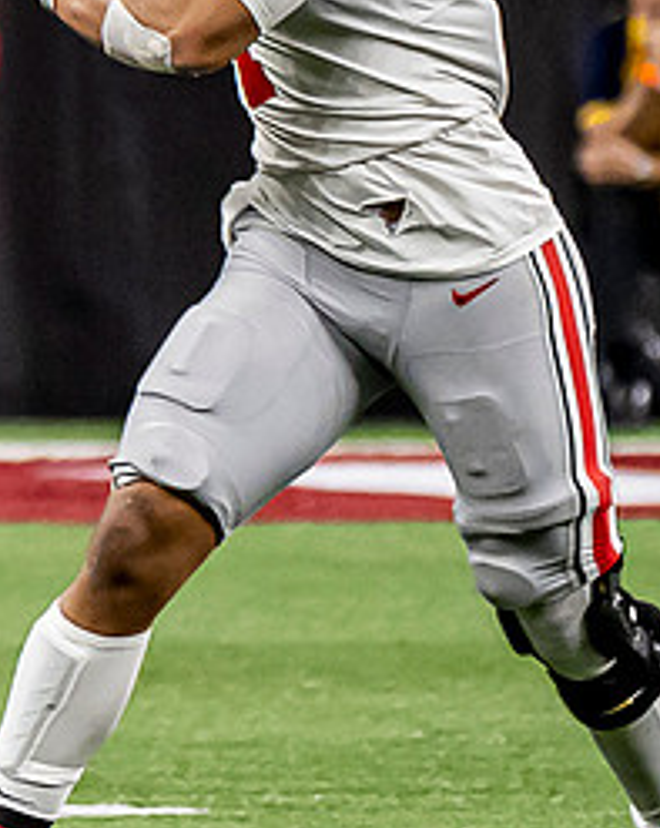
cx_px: 222
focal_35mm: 2214
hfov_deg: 0.7
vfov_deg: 0.9
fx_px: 54159
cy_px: 523
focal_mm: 200
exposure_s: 1/1000
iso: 1600
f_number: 2.8
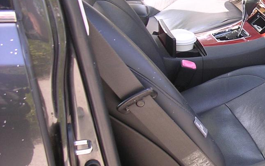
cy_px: 54
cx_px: 263
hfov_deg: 24.7
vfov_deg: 16.3
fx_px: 578
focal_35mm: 80
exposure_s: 1/57.1
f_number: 2.8
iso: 100
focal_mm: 5.8
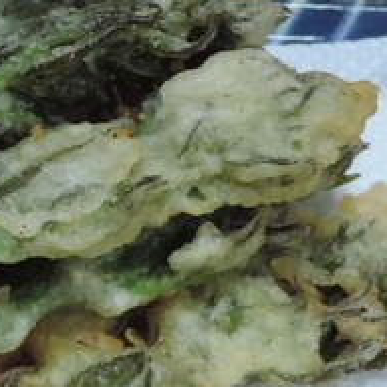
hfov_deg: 10.0
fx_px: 2188
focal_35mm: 173
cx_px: -28
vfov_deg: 10.1
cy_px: 105
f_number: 3.5
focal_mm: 8.3
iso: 400
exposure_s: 1/40
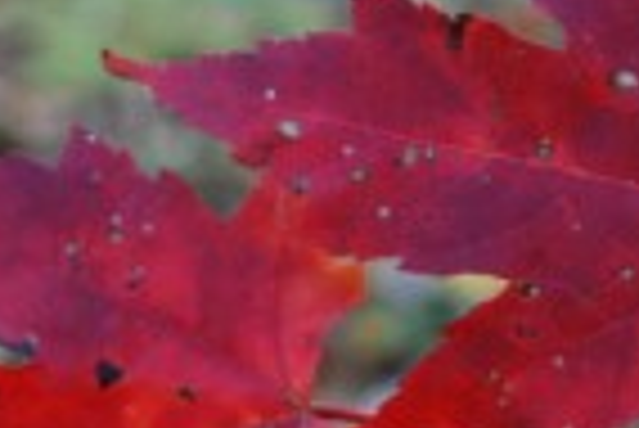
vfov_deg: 9.5
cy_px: 365
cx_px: 238
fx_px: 2559
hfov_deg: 14.2
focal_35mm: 144
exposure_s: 1/30
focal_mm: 34
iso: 400
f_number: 5
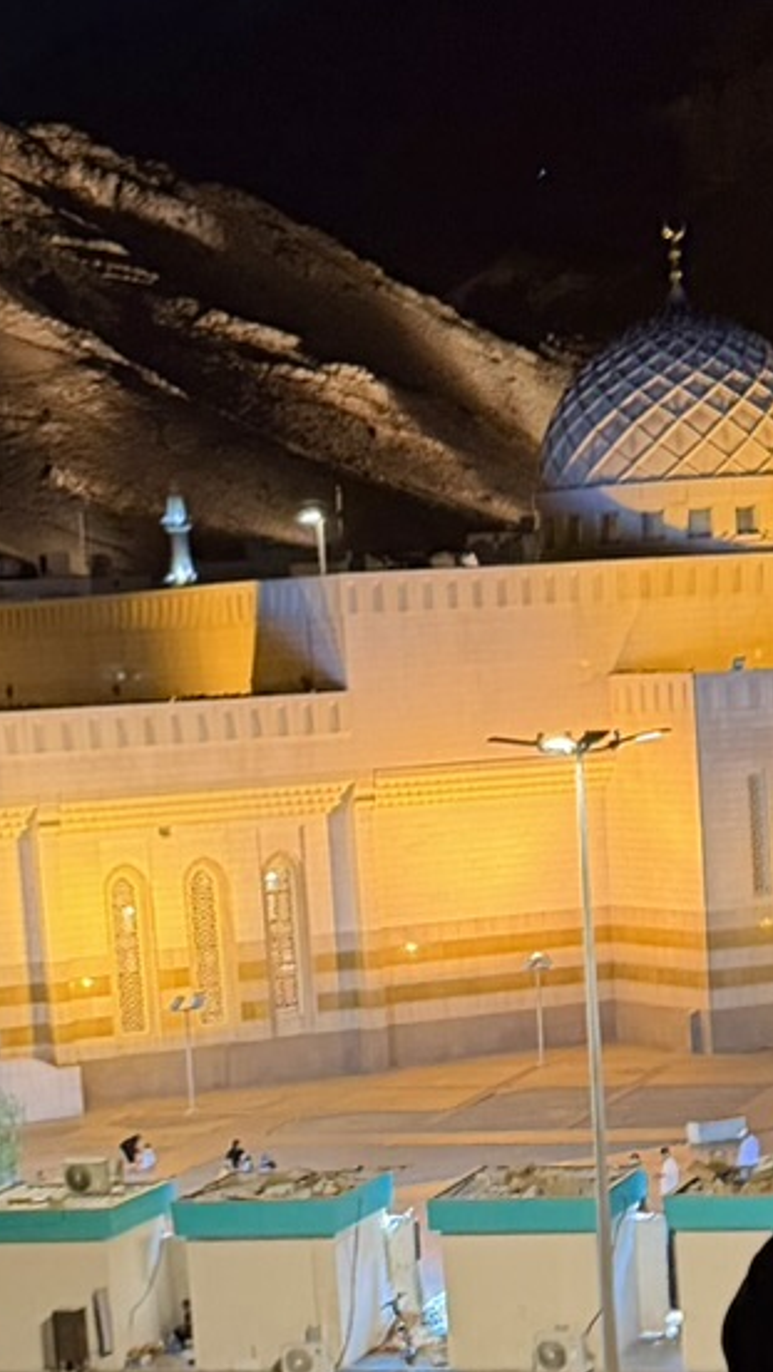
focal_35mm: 97
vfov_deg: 21.6
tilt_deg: -9.6
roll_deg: +4.1
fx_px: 3530
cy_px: 1186
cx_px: 597
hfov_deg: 12.5
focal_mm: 6.76
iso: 640
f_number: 1.78
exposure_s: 1/40
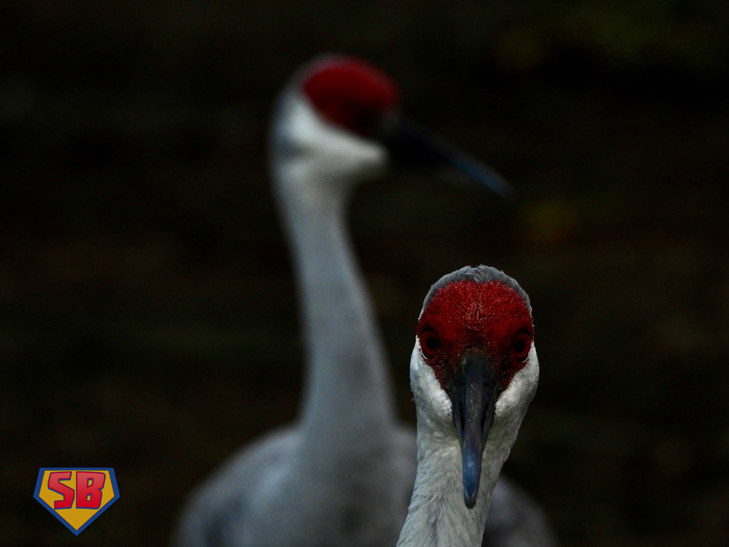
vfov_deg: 1.6
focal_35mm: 930
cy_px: 274
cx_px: 364
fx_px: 19585
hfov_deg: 2.1
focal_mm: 167
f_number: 5.6
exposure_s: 1/125
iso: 200
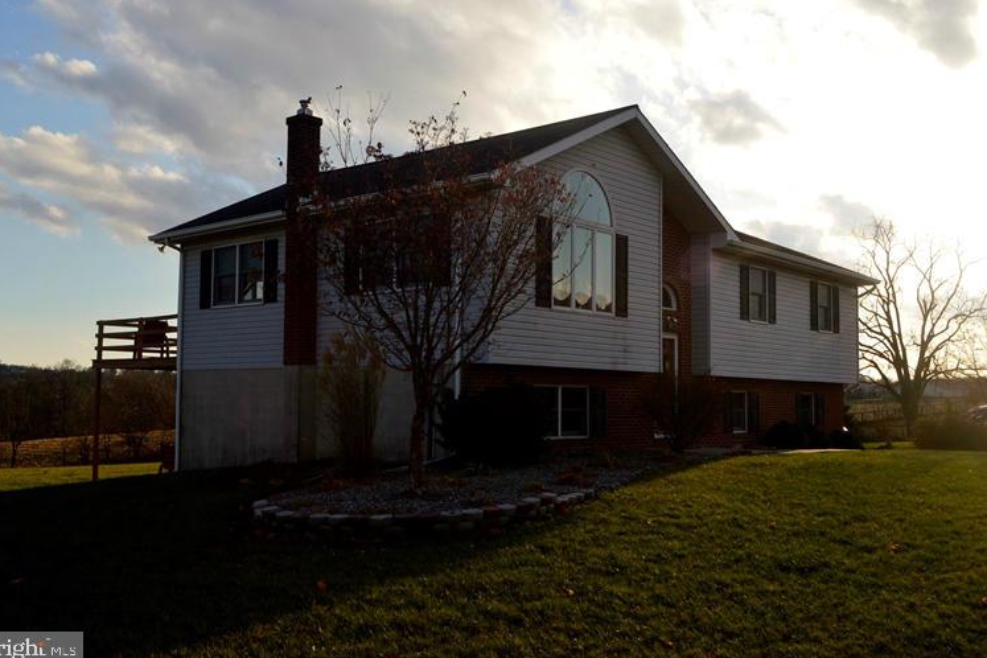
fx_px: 1014
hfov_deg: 51.9
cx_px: 481
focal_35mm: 37
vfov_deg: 35.9
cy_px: 330
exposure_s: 1/500
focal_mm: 24
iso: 360
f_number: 11
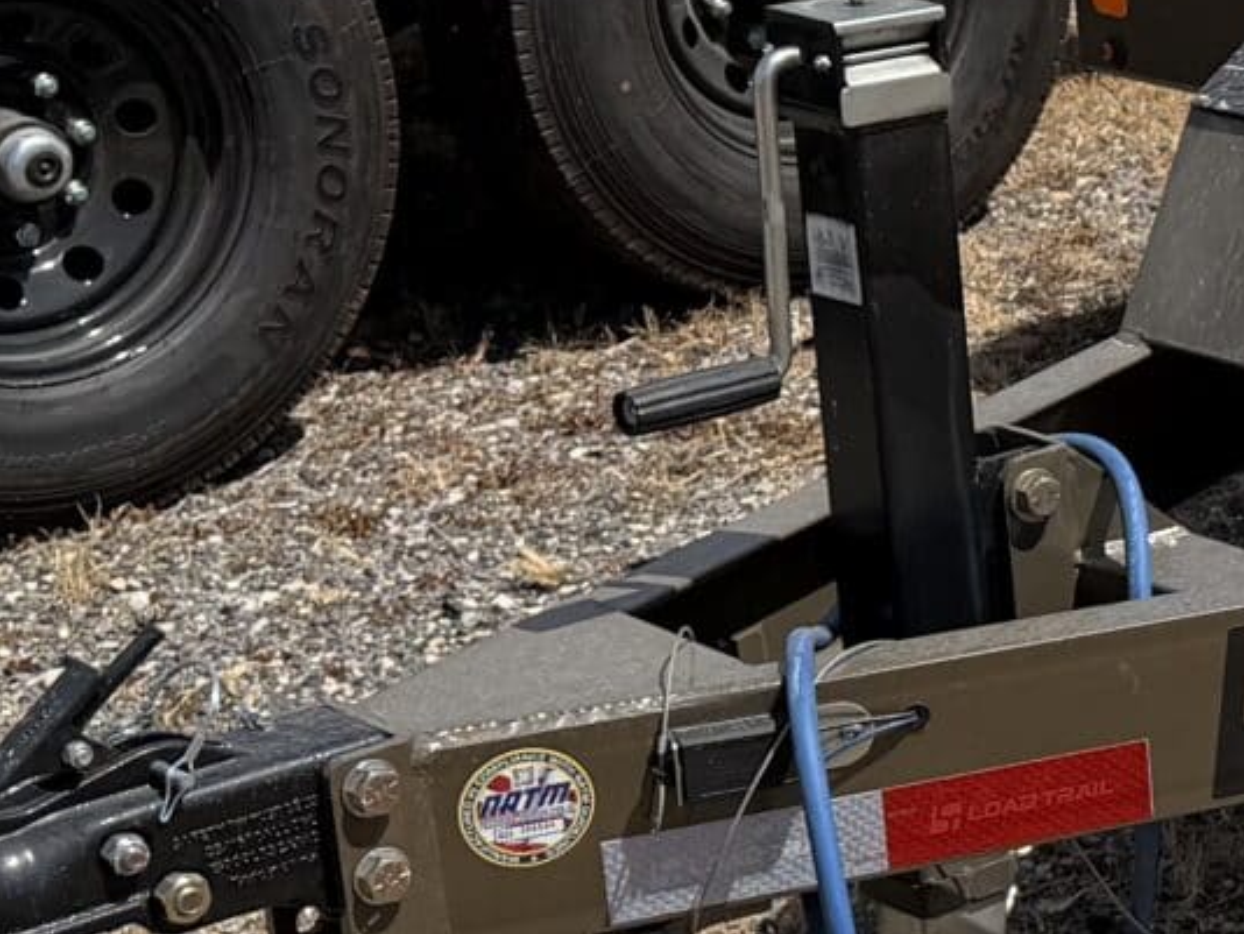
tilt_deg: -19.1
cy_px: 303
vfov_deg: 12.9
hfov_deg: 14.6
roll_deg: -0.9
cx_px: 2383
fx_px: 4135
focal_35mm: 115
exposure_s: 1/6711
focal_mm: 6.76
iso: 80
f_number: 1.78
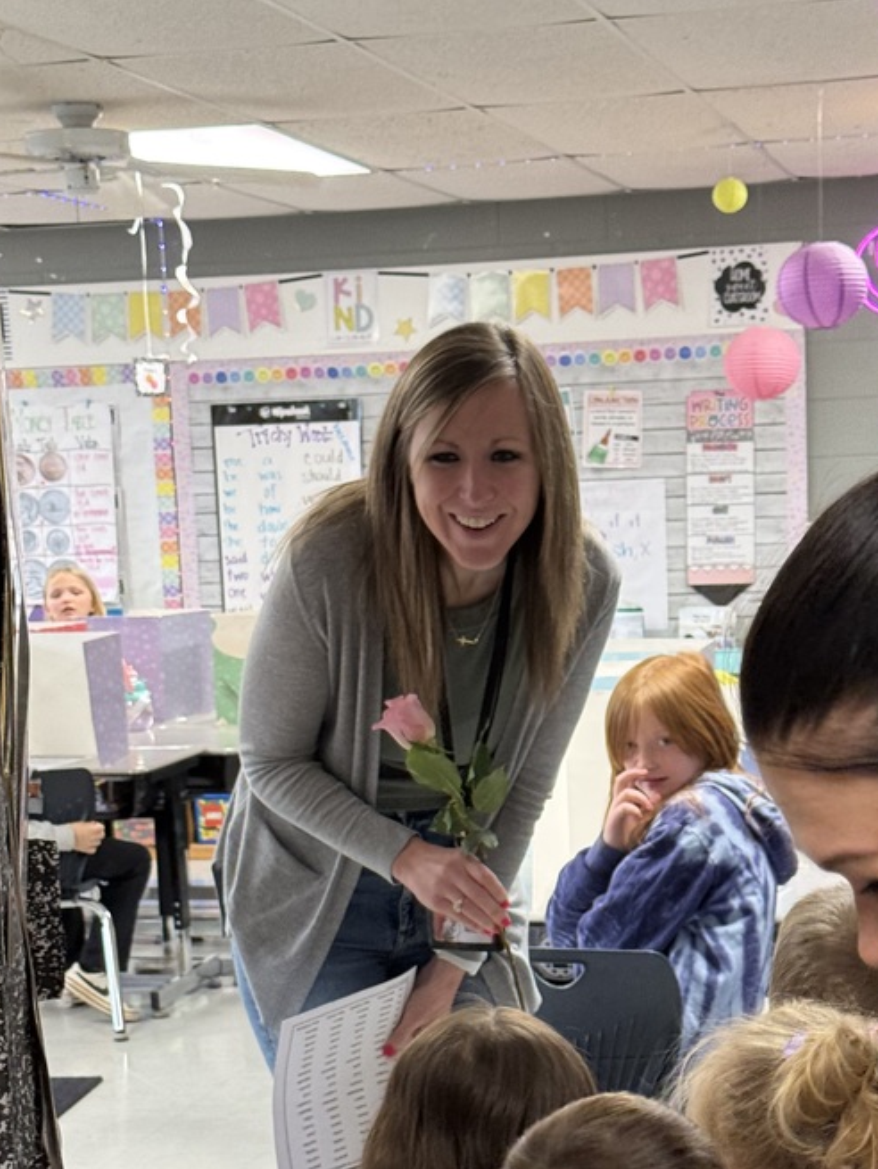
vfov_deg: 25.7
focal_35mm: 75
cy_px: 855
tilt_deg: -9.5
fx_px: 2534
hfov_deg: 19.7
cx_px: 476
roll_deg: +1.1
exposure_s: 1/60
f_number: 1.78
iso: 200
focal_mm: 6.76
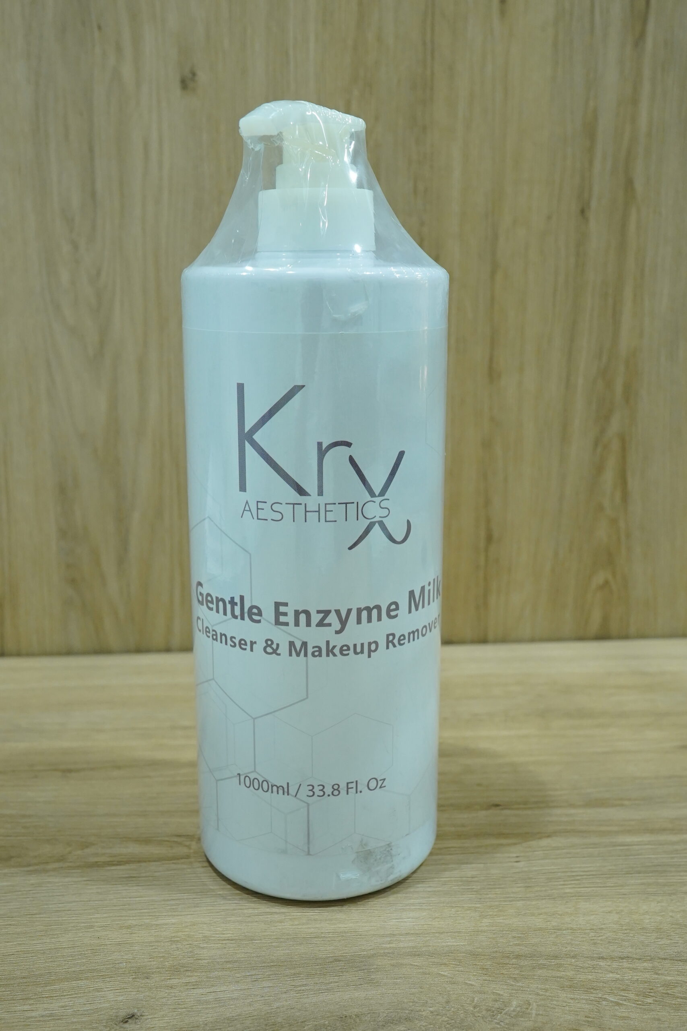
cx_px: 344
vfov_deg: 53.1
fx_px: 1030
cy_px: 516
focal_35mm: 36
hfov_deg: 36.9
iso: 2000
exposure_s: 1/80
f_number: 6.3
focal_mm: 24
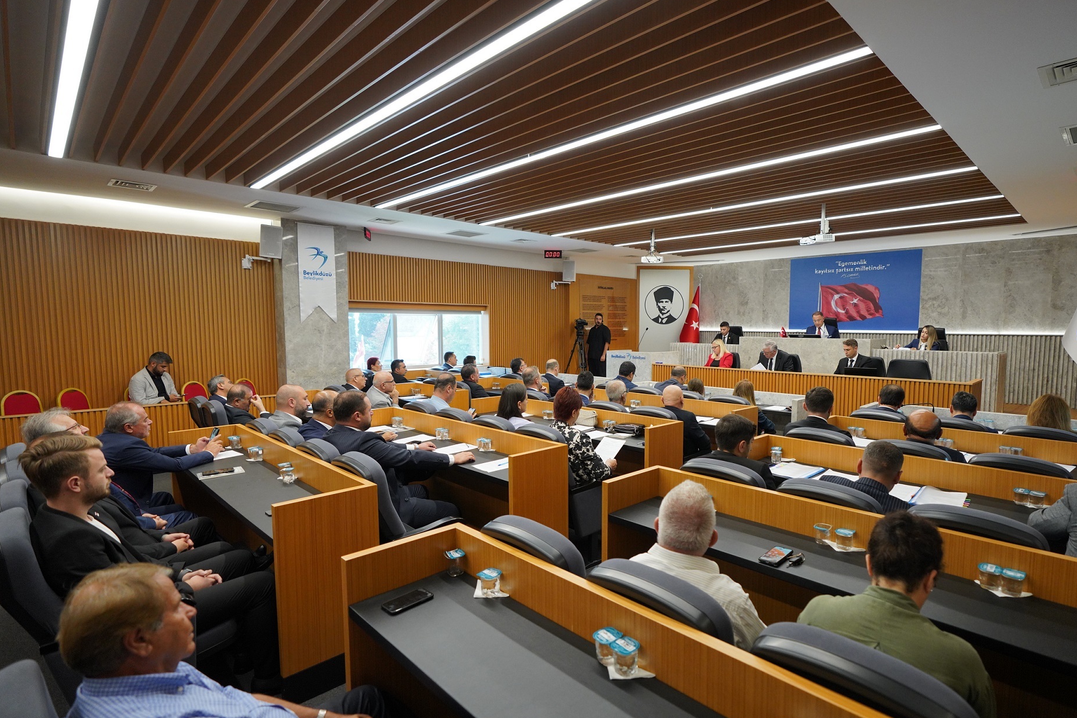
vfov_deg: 67.4
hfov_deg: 89.7
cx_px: 595
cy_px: 369
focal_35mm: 18
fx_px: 538
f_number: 2.8
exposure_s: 1/250
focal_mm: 16
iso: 1600
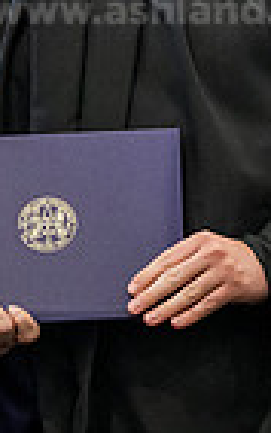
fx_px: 4210
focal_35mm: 357
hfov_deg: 3.7
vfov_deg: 5.9
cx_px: -149
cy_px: 75
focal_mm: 86
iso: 6400
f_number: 5
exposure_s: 1/250
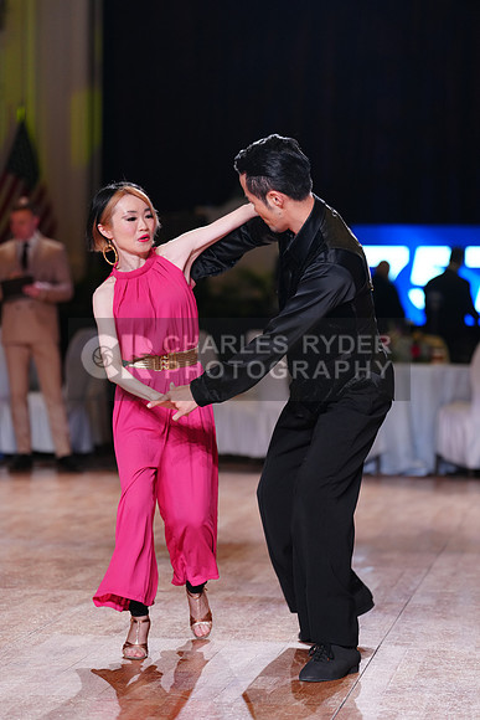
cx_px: 240
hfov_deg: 12.3
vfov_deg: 18.4
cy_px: 360
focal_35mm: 111
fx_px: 2219
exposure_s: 1/400
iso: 1000
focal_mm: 111
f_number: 2.8
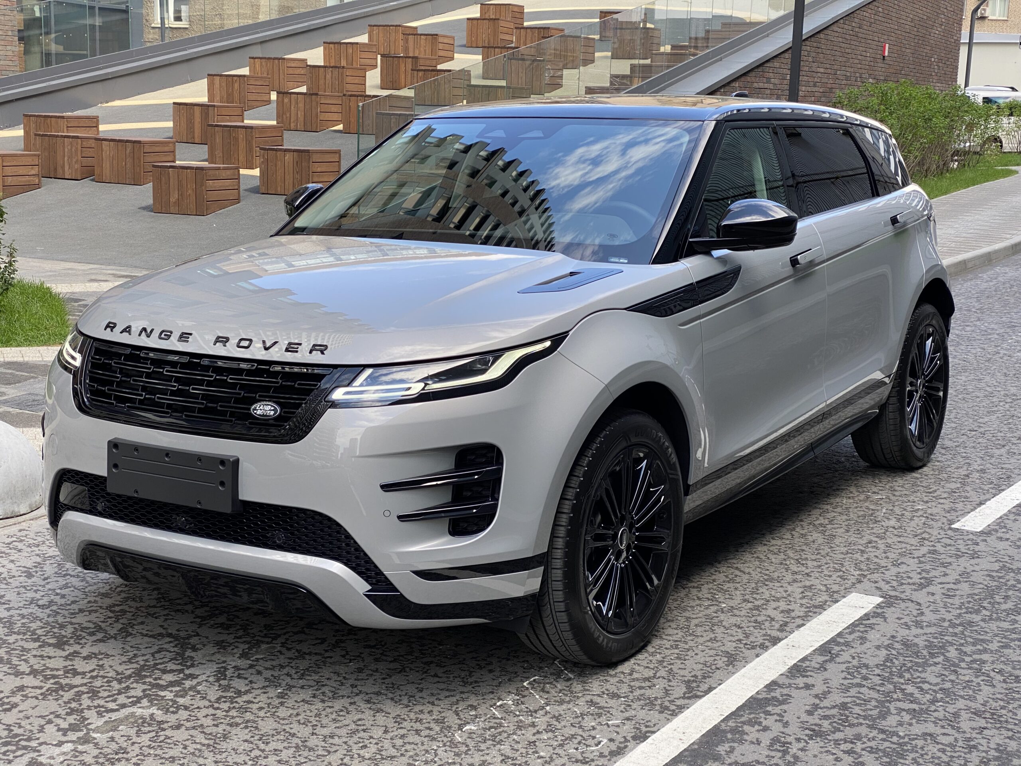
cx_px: 510
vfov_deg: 28.0
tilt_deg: -10.4
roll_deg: -2.1
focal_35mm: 52
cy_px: 383
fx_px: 1534
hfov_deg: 36.8
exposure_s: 1/272
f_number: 2
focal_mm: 6
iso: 20
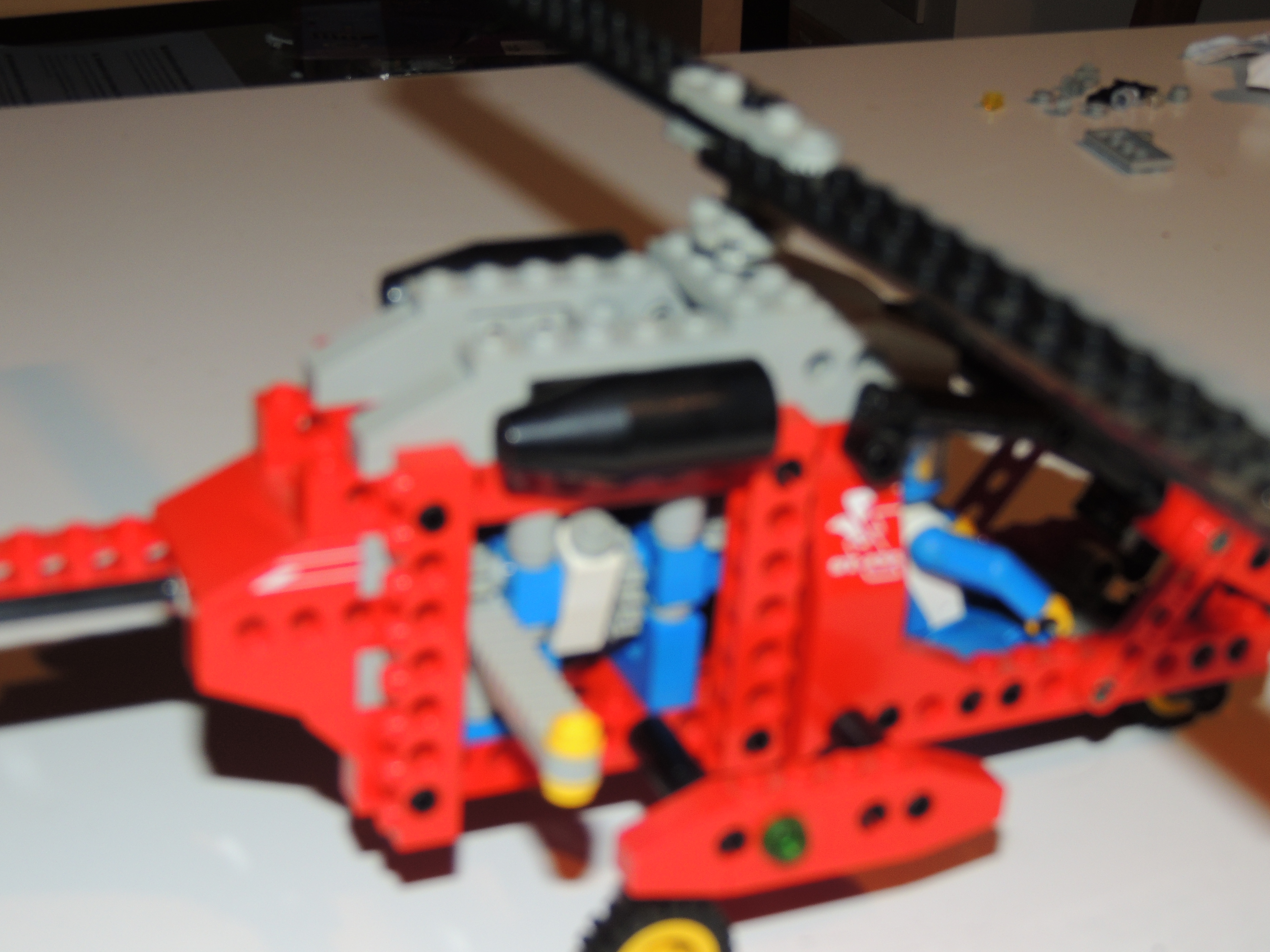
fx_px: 2201
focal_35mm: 60
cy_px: 476
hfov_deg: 32.2
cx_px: 635
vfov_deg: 24.4
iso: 200
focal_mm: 10.7
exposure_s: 1/50
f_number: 3.7
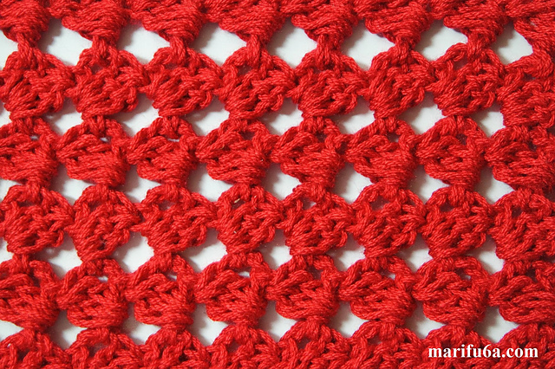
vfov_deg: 17.7
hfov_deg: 26.3
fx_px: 1186
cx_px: 278
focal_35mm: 77
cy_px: 184
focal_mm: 50
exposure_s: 1/80
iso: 800
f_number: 5.6
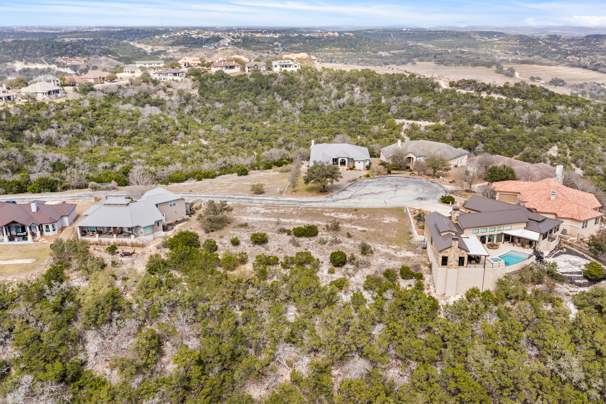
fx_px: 539
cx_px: 308
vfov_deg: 41.1
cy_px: 214
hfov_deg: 58.7
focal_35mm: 32
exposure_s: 1/120
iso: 100
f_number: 5.6
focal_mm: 10.26
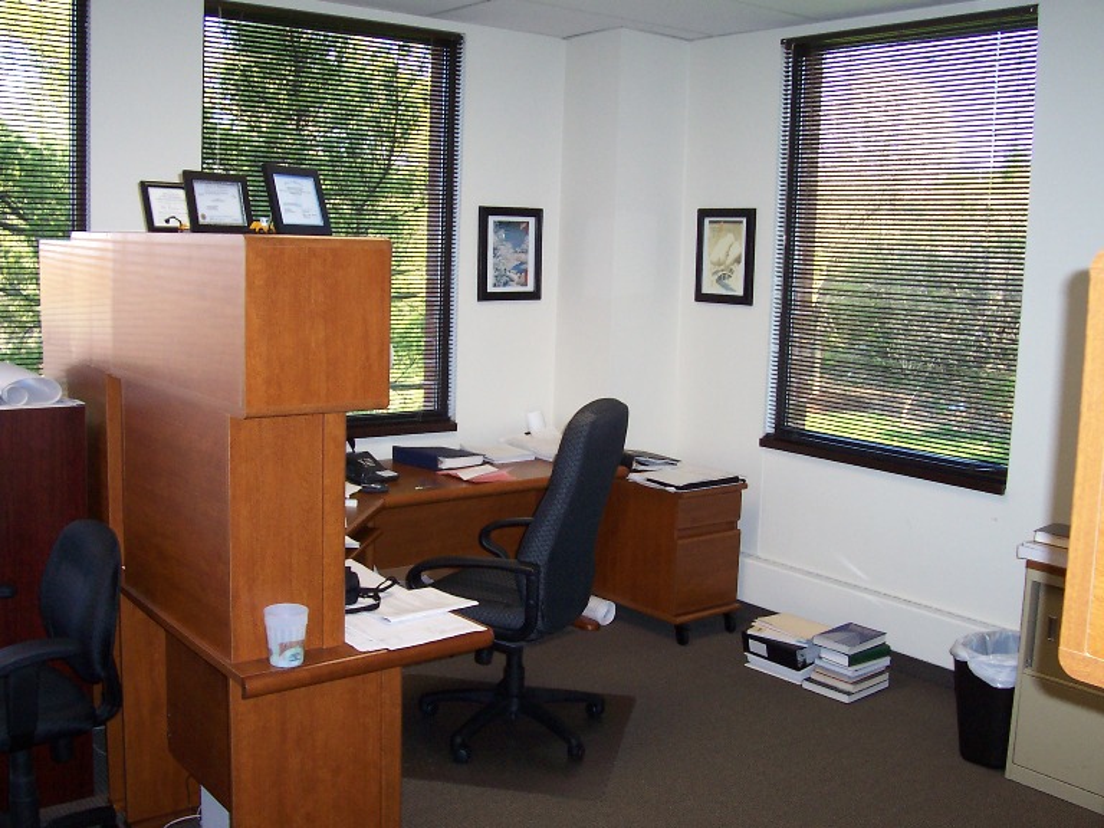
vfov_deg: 38.7
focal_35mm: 37
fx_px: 1180
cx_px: 552
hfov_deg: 50.1
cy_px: 414
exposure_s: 1/60
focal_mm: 5.6
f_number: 2.8
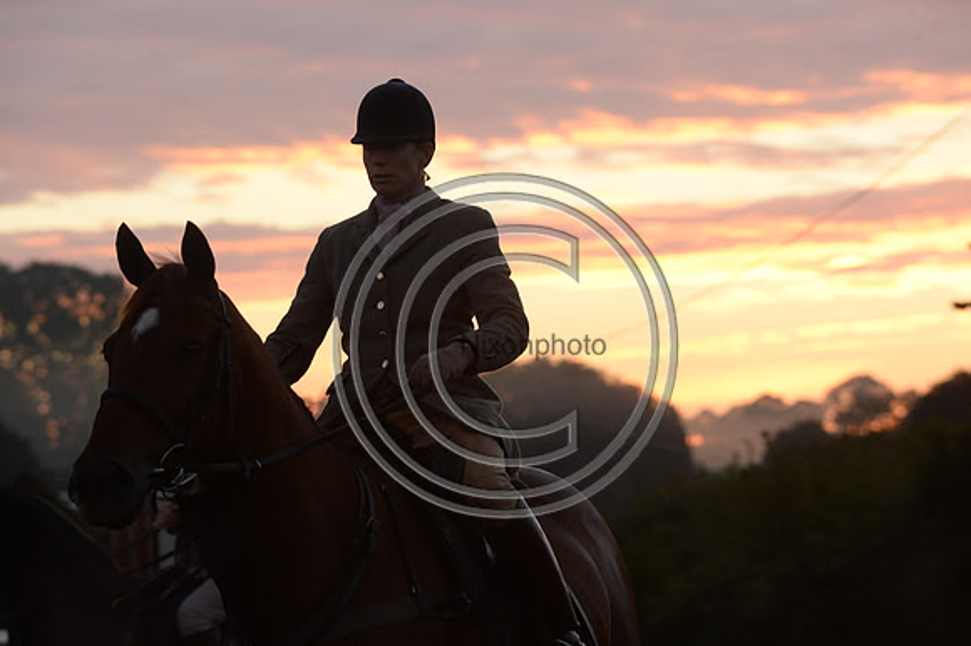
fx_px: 5391
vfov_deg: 6.9
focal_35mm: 200
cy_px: 323
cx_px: 486
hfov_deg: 10.3
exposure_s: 1/250
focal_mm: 200
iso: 2000
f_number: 8
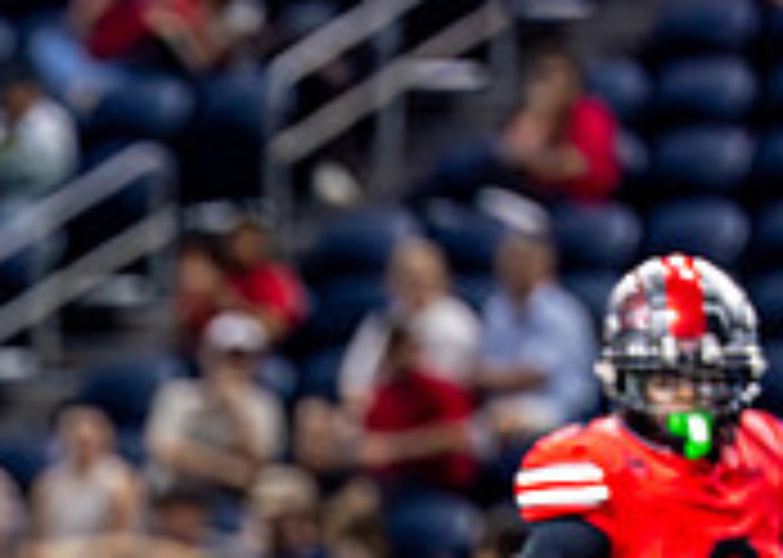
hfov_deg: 2.5
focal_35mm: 815
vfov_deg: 1.8
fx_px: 18110
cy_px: 768
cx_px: -83
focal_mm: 194
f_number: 2.8
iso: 2500
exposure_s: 1/1000
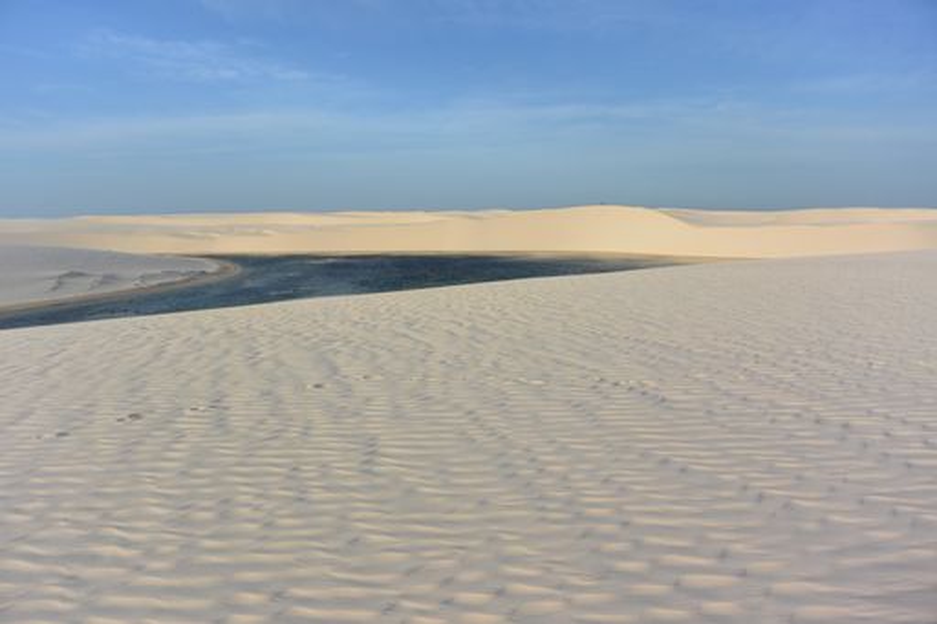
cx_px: 468
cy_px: 312
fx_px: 702
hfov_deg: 67.4
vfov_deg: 47.9
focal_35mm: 27
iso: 160
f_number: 5
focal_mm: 10
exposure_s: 1/1000
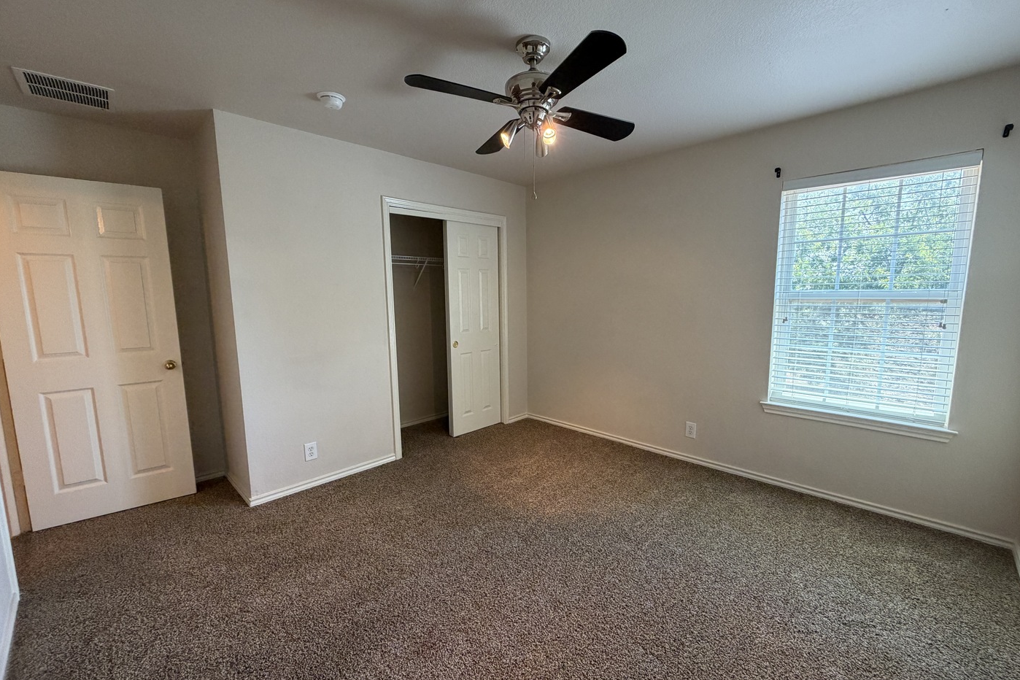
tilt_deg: -7.3
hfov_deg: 100.4
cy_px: 347
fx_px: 425
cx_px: 522
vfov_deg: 77.3
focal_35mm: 15
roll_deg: +0.7
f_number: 2.2
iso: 200
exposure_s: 1/60
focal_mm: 2.22
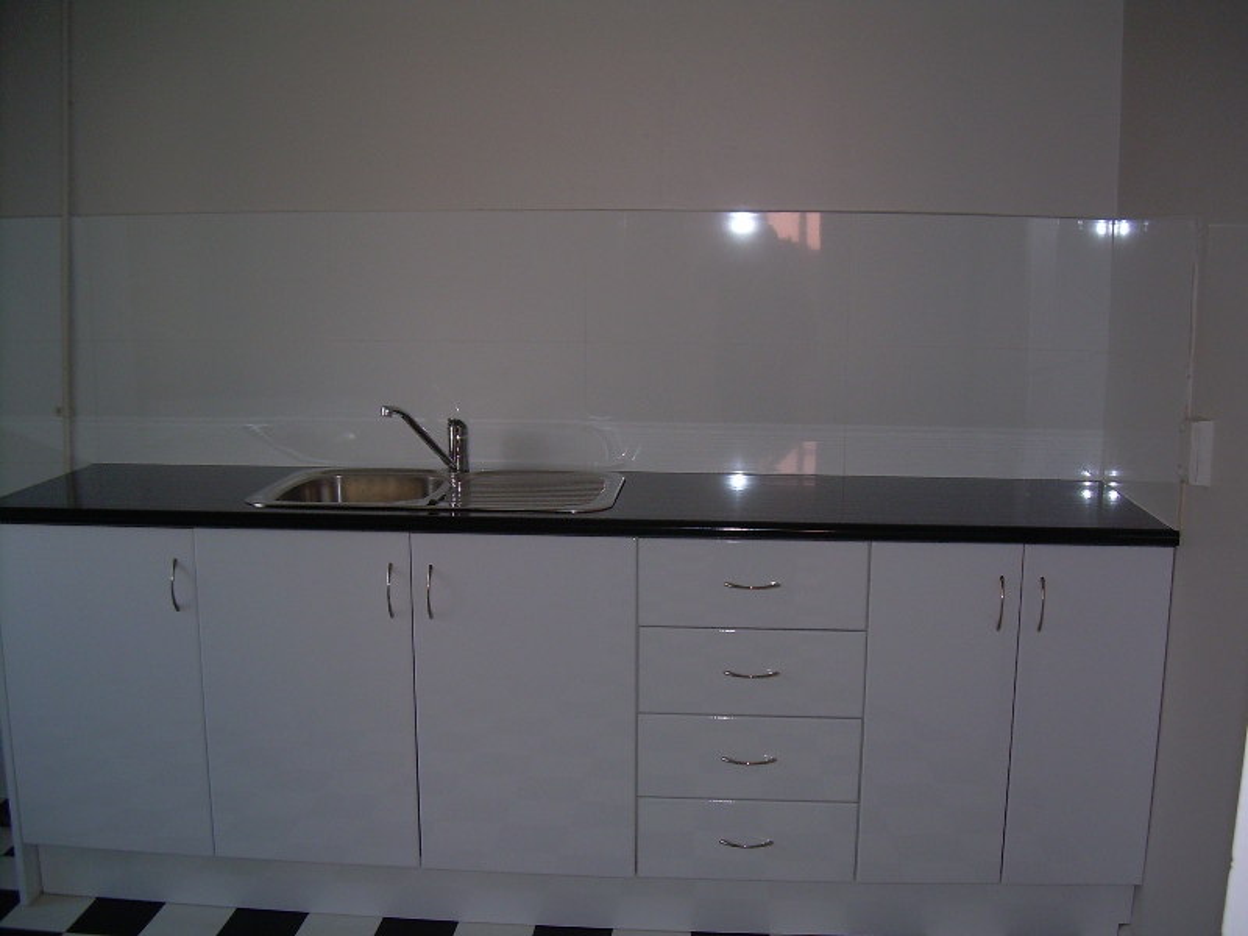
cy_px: 468
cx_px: 624
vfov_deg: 37.7
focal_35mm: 38
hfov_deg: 49.0
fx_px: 1370
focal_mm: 6.3
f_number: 2.8
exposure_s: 1/60
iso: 50
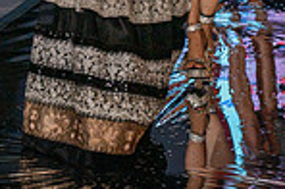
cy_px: -221
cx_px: 54
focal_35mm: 308
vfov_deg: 4.4
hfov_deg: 6.7
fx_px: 2433
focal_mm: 65
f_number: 4
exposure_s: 1/200
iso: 400
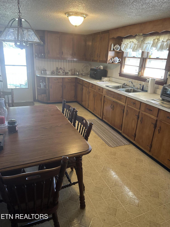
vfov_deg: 71.6
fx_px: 157
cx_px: 85
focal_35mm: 24
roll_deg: -4.5
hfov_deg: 56.8
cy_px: 114
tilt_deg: -19.0
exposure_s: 1/60
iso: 200
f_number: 1.78
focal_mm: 6.86
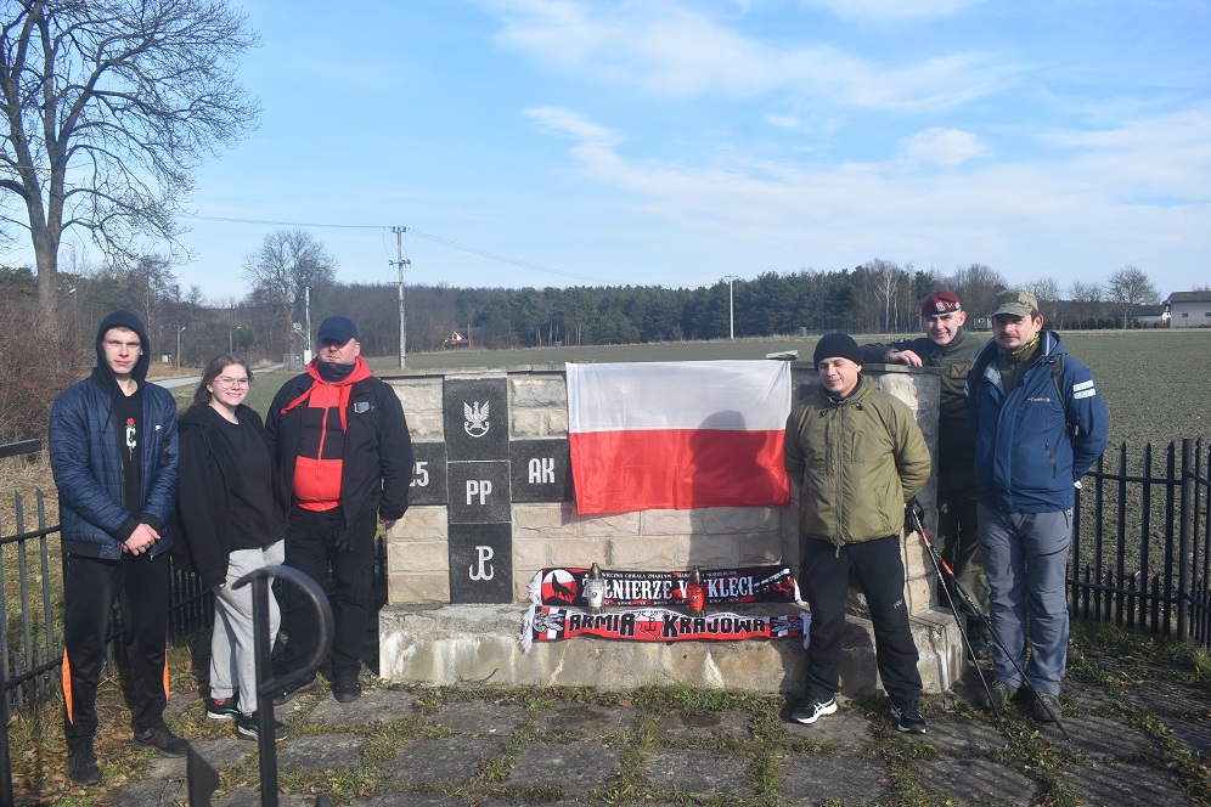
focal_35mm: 30
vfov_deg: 43.6
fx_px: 1009
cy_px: 404
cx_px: 606
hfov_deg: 61.9
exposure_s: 1/250
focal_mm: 20
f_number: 8
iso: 125
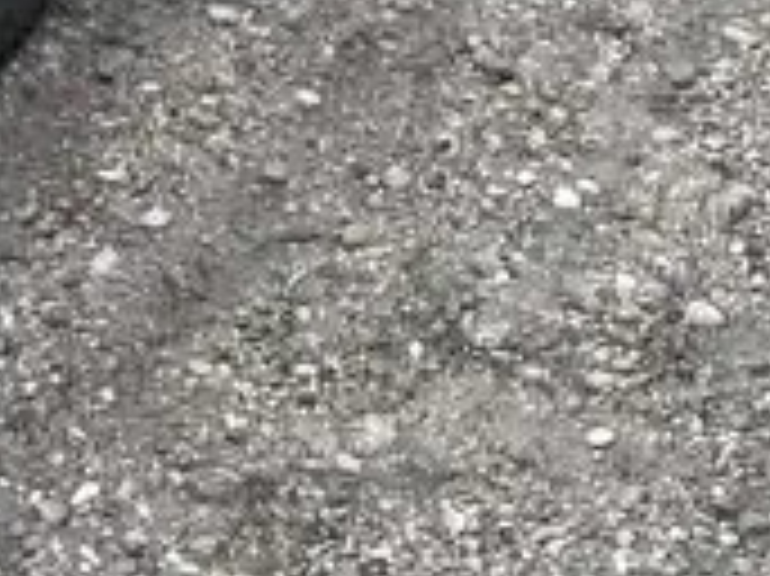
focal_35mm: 146
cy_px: -243
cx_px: -630
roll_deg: -0.3
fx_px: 3245
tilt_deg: -25.5
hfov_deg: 12.3
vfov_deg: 9.9
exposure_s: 1/254
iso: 32
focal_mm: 4.2
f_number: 1.6
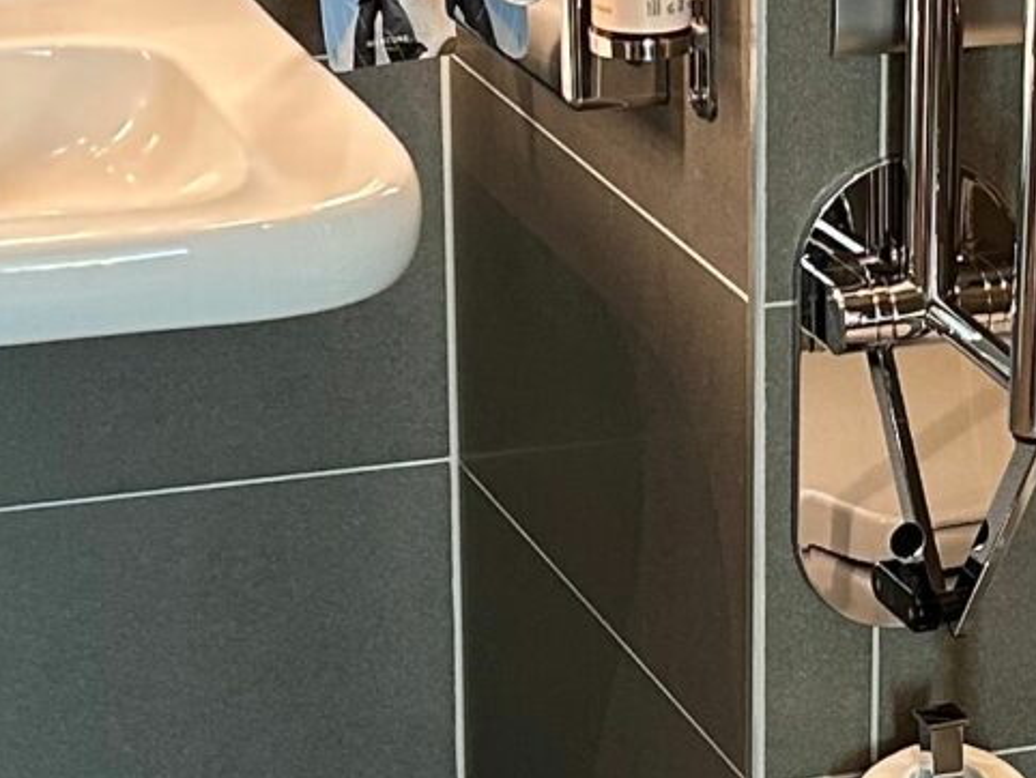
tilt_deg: -20.9
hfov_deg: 14.1
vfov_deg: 10.7
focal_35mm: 138
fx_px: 4132
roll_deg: -1.0
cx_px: 978
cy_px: 509
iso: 160
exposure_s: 1/50
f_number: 1.5
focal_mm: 5.7
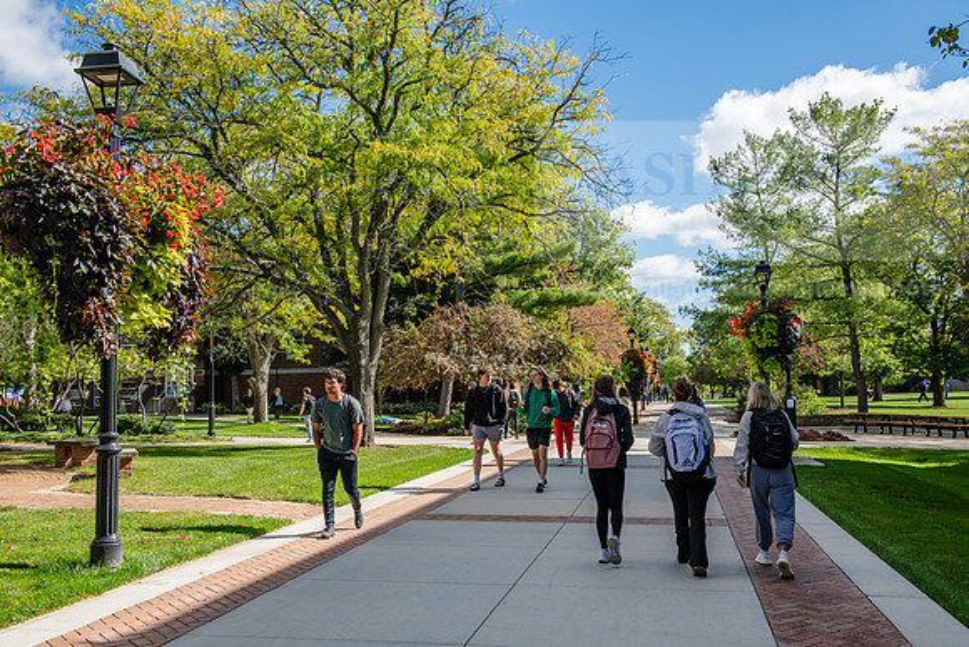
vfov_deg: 35.1
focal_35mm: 38
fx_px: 1023
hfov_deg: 50.7
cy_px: 324
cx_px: 484
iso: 125
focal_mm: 38
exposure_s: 1/400
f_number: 5.6
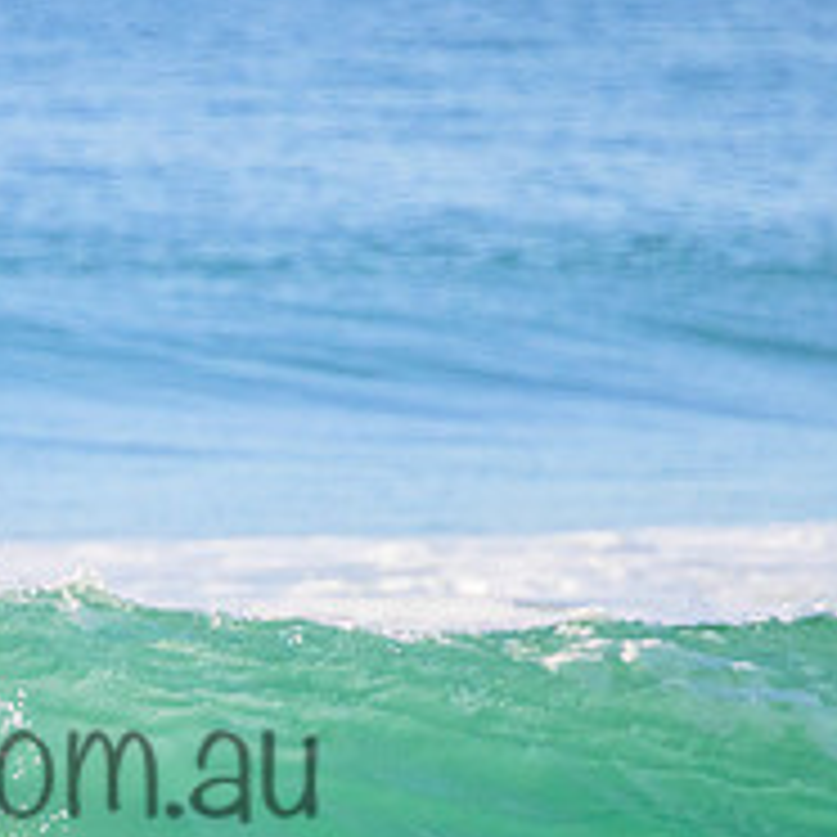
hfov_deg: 0.8
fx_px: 57913
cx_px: -158
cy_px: 713
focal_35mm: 2117
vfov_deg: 0.8
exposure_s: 1/2000
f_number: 11
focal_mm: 800
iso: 2800
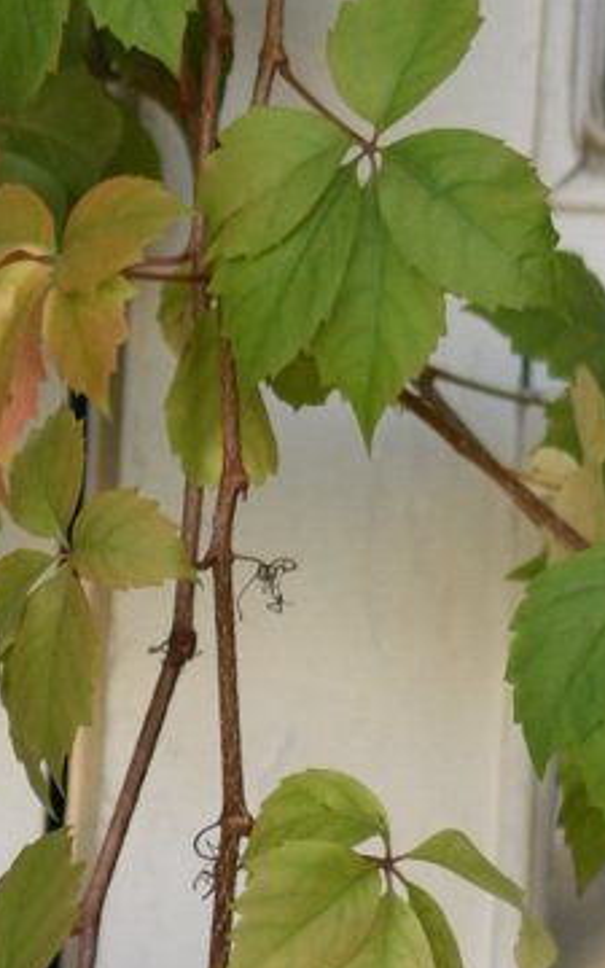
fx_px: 8600
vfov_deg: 6.4
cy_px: 199
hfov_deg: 4.0
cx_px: -834
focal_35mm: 326
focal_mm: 50
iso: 320
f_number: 2.8
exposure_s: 1/800
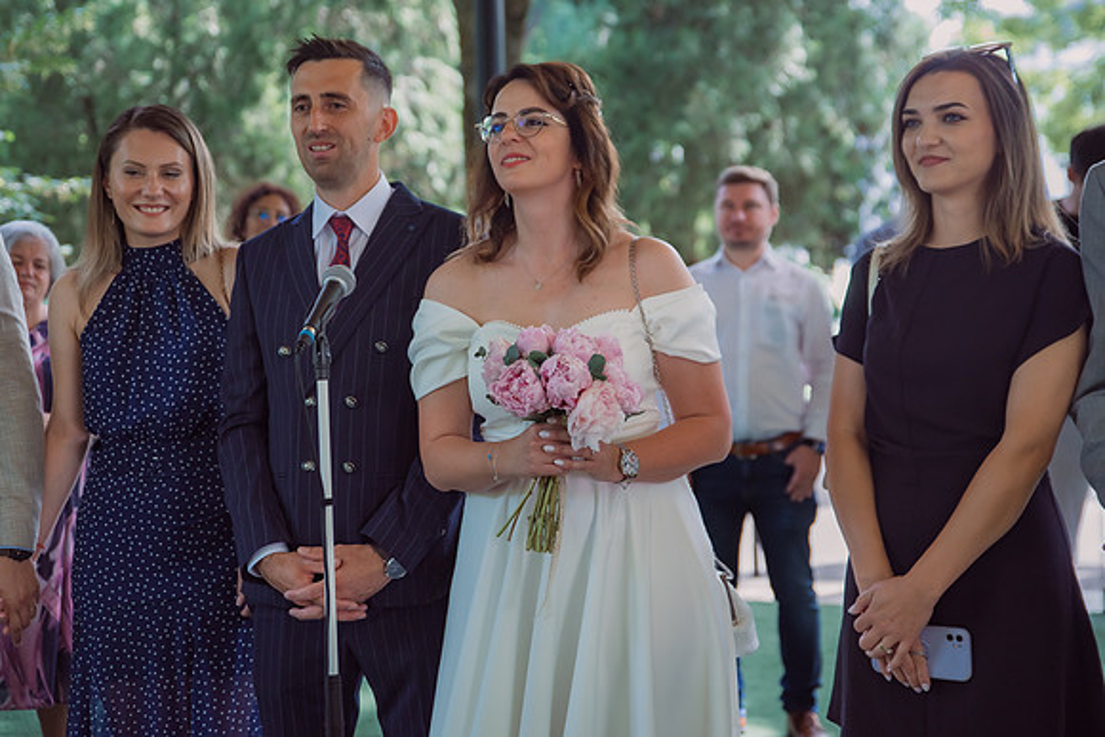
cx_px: 514
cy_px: 298
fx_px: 1900
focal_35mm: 62
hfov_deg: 32.4
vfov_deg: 21.9
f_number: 2.8
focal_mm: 52
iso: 500
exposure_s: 1/320
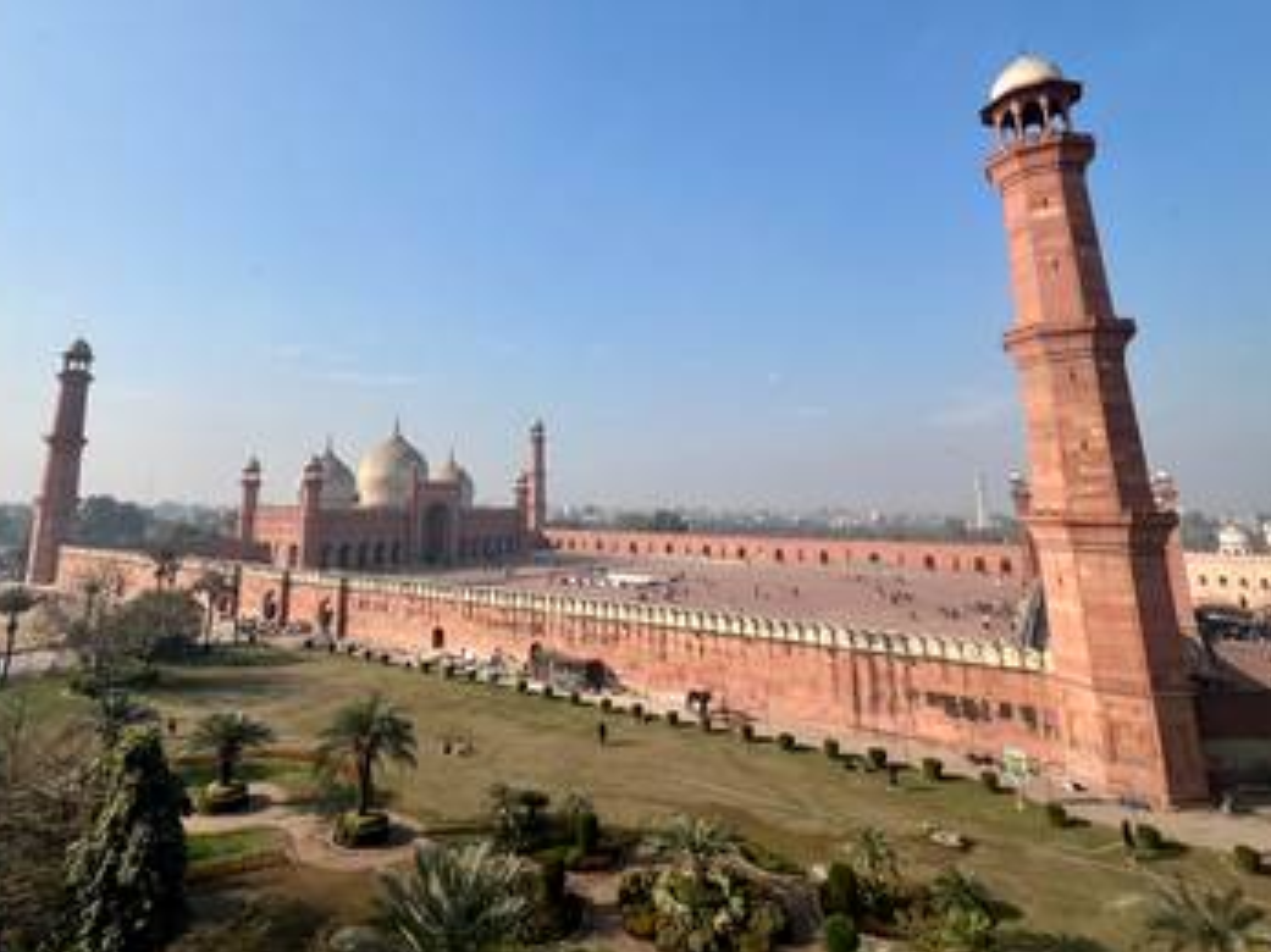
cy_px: 359
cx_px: 535
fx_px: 661
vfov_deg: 70.4
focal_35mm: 18
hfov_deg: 87.1
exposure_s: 1/2222
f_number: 1.8
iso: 32
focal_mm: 1.57
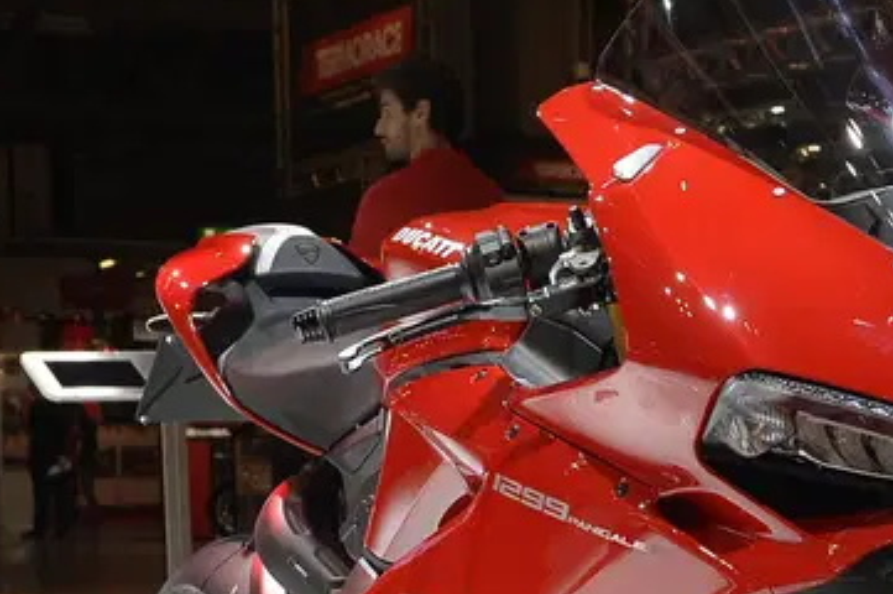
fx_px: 2553
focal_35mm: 103
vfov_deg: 12.9
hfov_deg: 19.8
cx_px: 617
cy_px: 719
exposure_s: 1/250
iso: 800
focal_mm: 31
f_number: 7.1
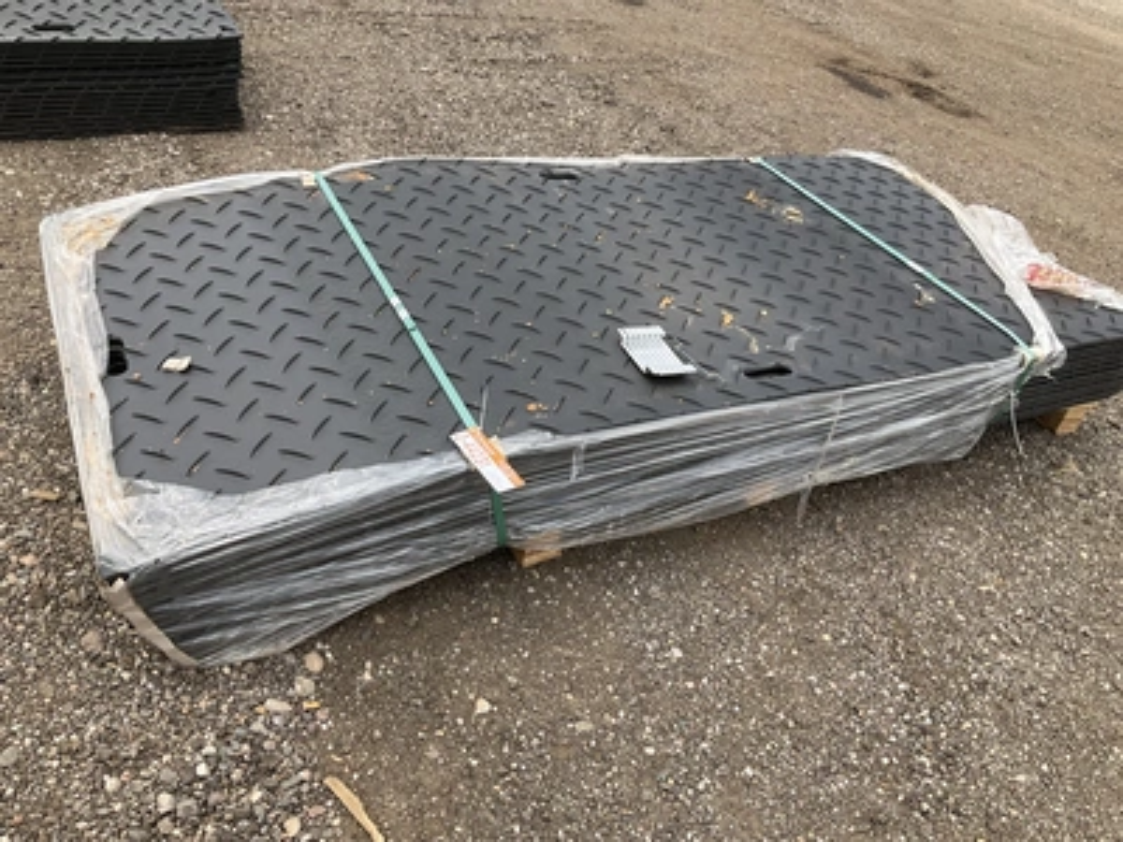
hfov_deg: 61.7
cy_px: 421
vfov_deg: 48.2
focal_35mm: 29
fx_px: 941
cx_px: 562
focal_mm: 3
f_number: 1.8
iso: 25
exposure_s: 1/997
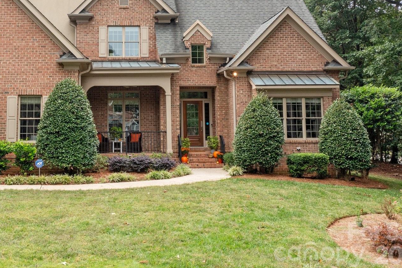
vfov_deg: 29.4
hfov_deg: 42.9
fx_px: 502
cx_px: 129
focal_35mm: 45
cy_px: 66
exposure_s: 1/160
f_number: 4.5
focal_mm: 10.26
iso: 100
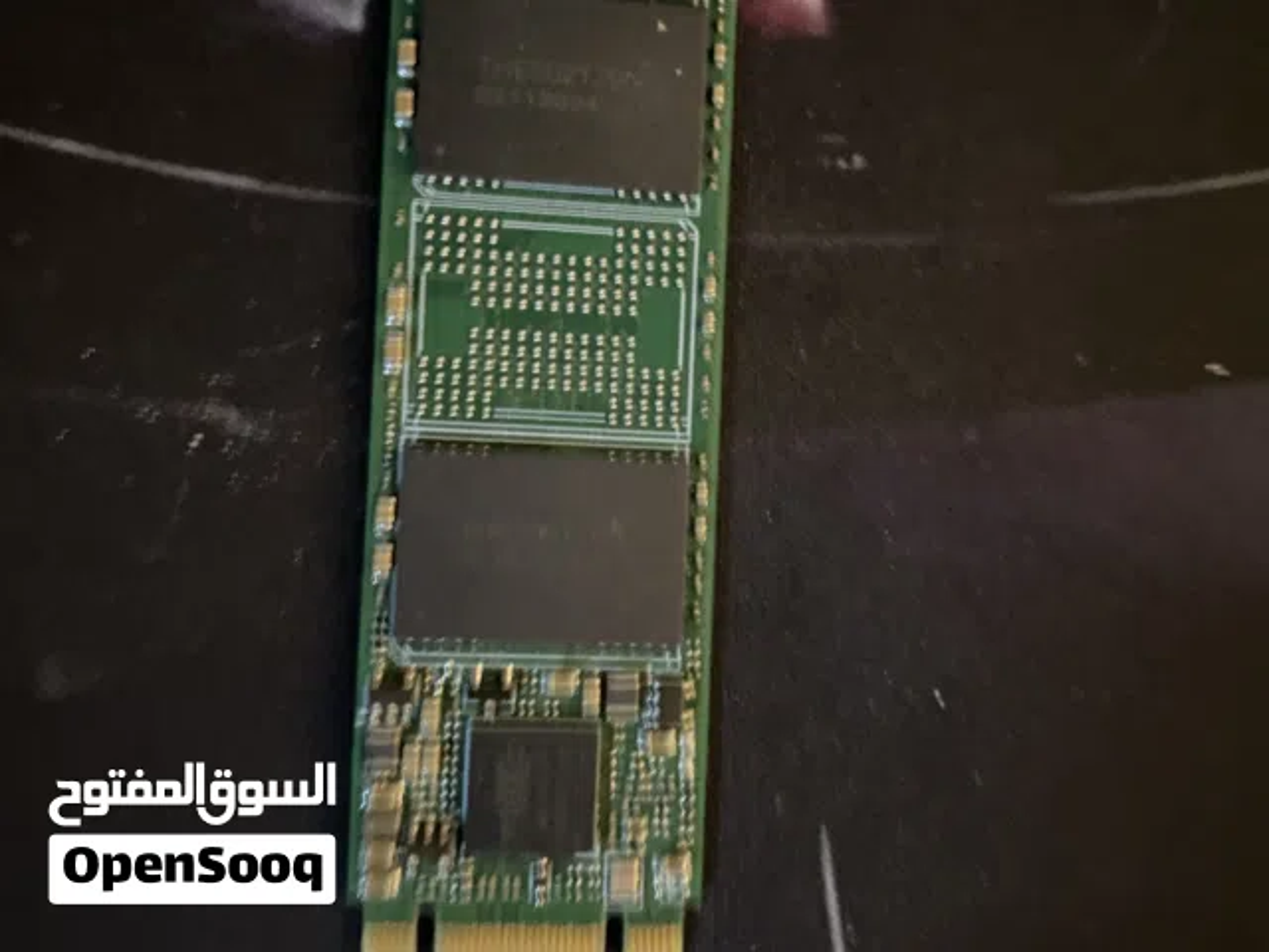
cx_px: 634
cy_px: 476
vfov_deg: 54.9
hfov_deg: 69.4
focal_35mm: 25
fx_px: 916
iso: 1250
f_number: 1.8
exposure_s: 1/15
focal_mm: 4.25
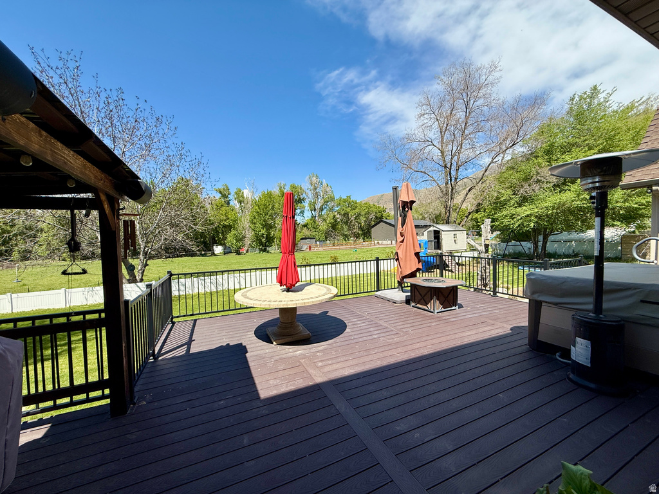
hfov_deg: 102.1
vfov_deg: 85.7
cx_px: 330
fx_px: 267
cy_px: 247
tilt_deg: -0.8
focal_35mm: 14
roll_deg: +1.5
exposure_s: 1/1745
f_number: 2.2
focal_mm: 2.22
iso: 50
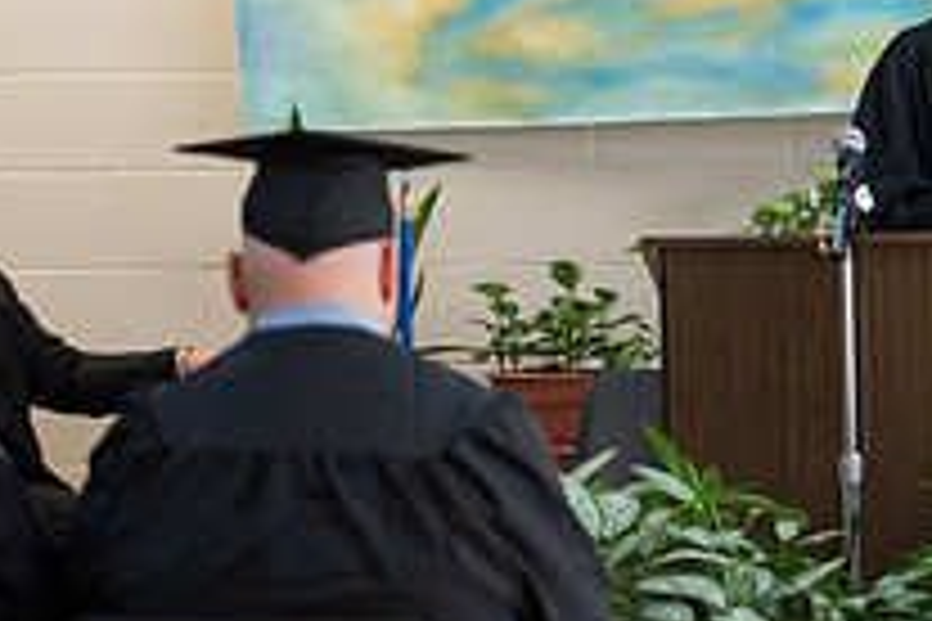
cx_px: 1108
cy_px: 326
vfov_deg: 5.0
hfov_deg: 7.4
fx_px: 7119
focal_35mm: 275
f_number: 3.2
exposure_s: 1/200
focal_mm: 98
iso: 3200
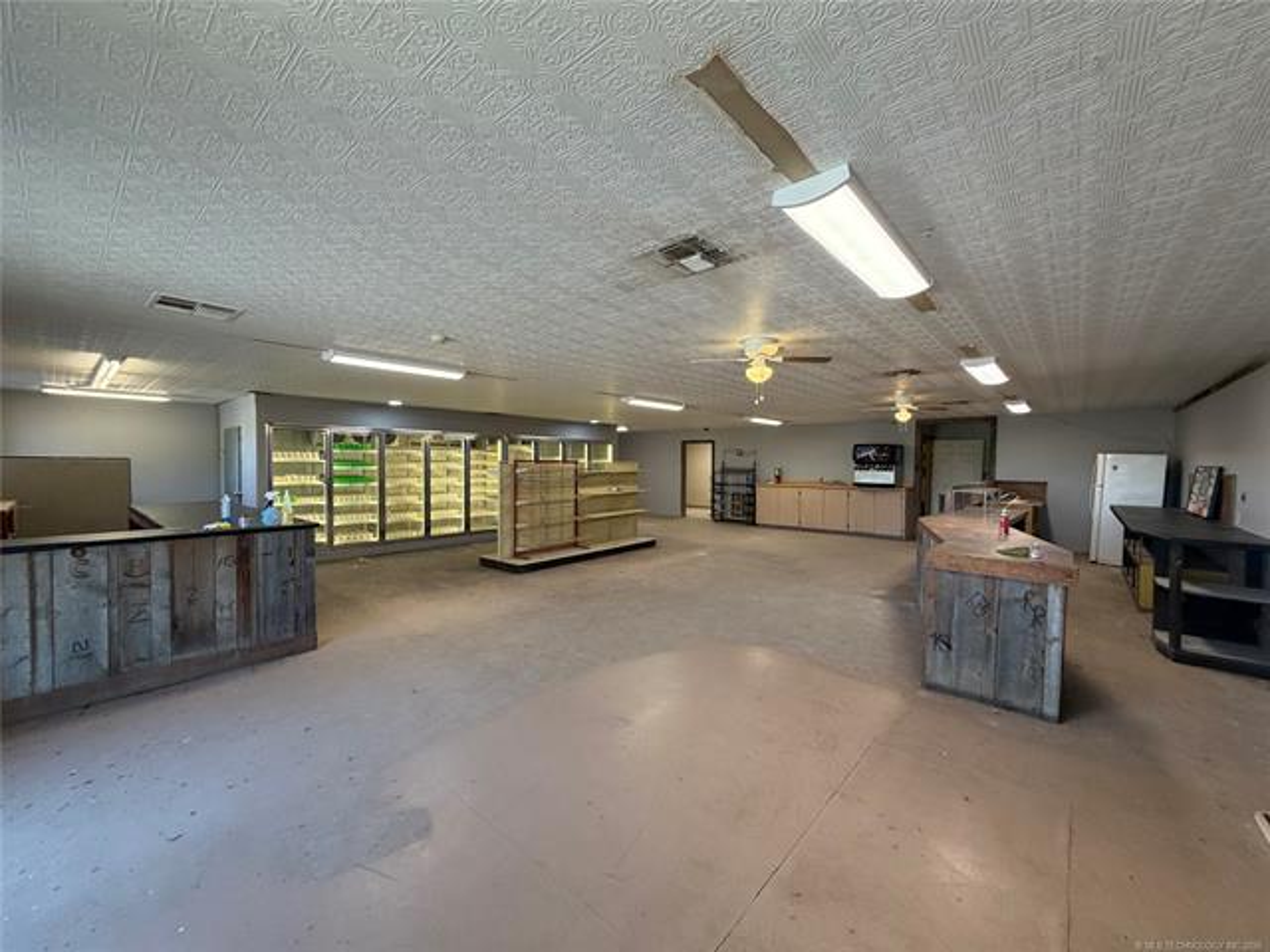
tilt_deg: -1.3
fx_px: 514
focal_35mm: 14
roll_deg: -0.5
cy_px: 476
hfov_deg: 102.1
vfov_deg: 85.7
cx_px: 635
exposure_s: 1/120
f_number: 2.2
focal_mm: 2.22
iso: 250
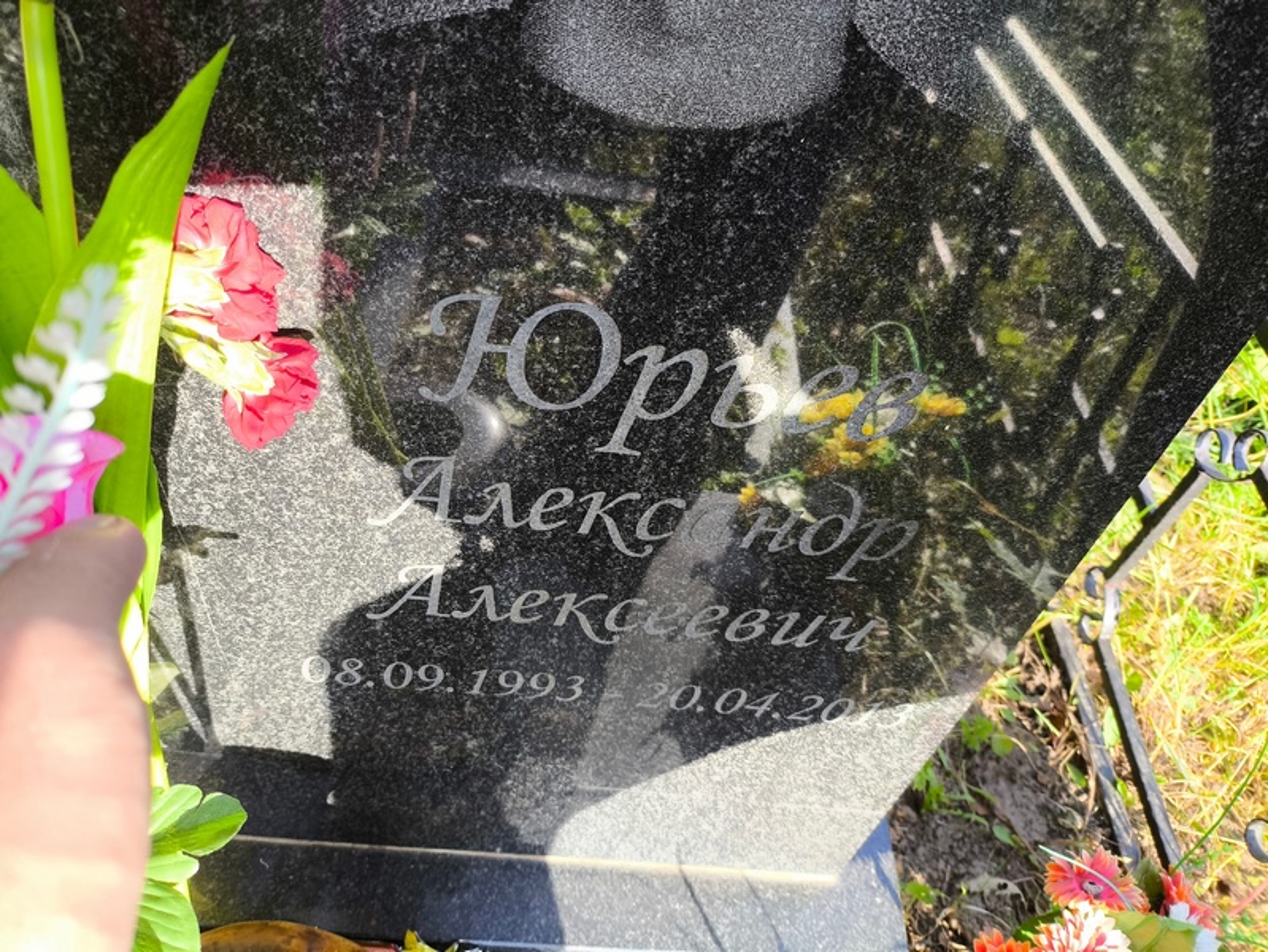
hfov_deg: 69.4
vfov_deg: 54.9
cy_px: 476
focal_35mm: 25
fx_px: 916
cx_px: 634
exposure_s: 1/197
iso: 50
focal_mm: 4.71
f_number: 1.7
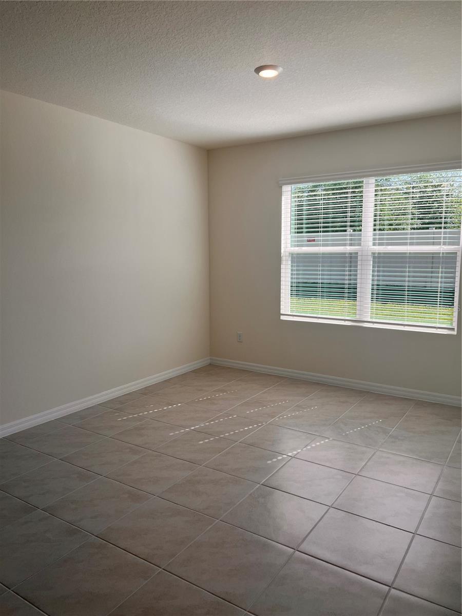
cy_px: 308
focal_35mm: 26
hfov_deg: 53.1
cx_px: 231
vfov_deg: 67.3
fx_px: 463
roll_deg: +0.1
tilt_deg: -7.2
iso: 50
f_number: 1.5
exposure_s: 1/827
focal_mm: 5.7
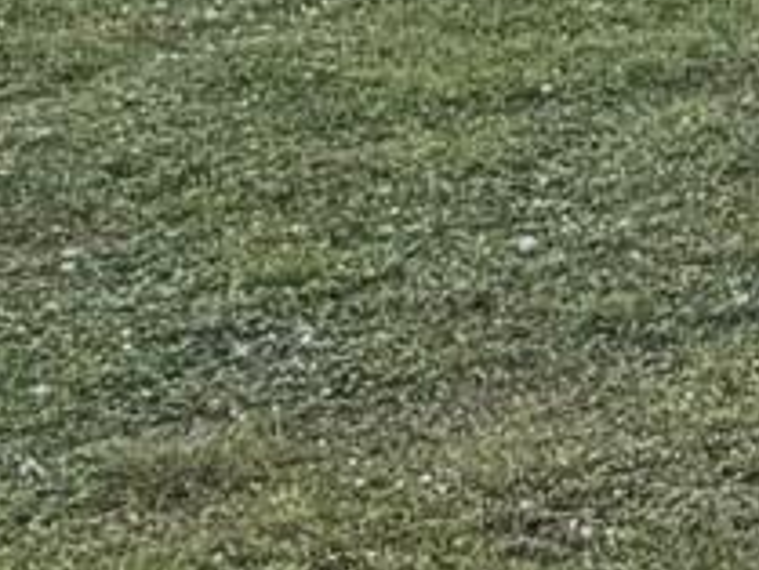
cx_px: 1464
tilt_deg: -14.4
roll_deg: -1.1
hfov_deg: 15.2
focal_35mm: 107
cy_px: -29
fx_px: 2347
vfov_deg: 13.6
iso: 40
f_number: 2.2
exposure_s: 1/709
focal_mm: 2.22
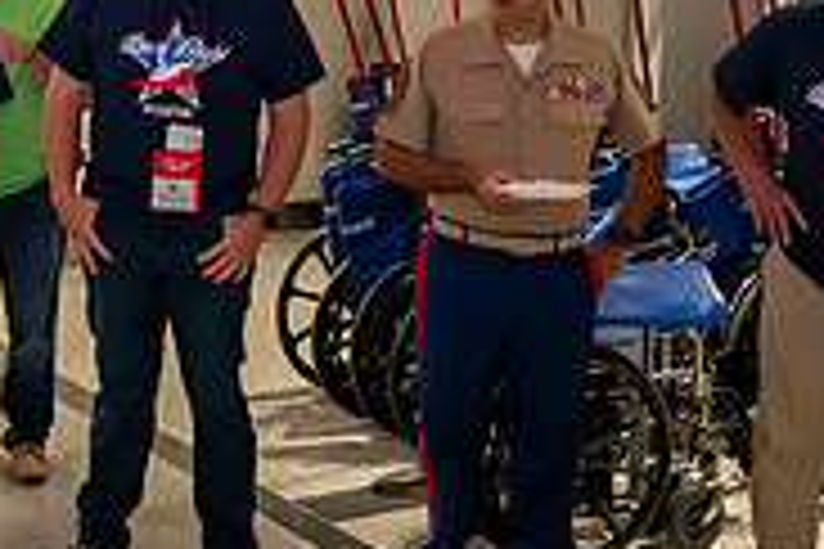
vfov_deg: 17.5
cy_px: -4
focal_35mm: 76
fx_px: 1739
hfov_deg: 24.7
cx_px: -104
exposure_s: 1/160
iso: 5600
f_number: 5
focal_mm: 24
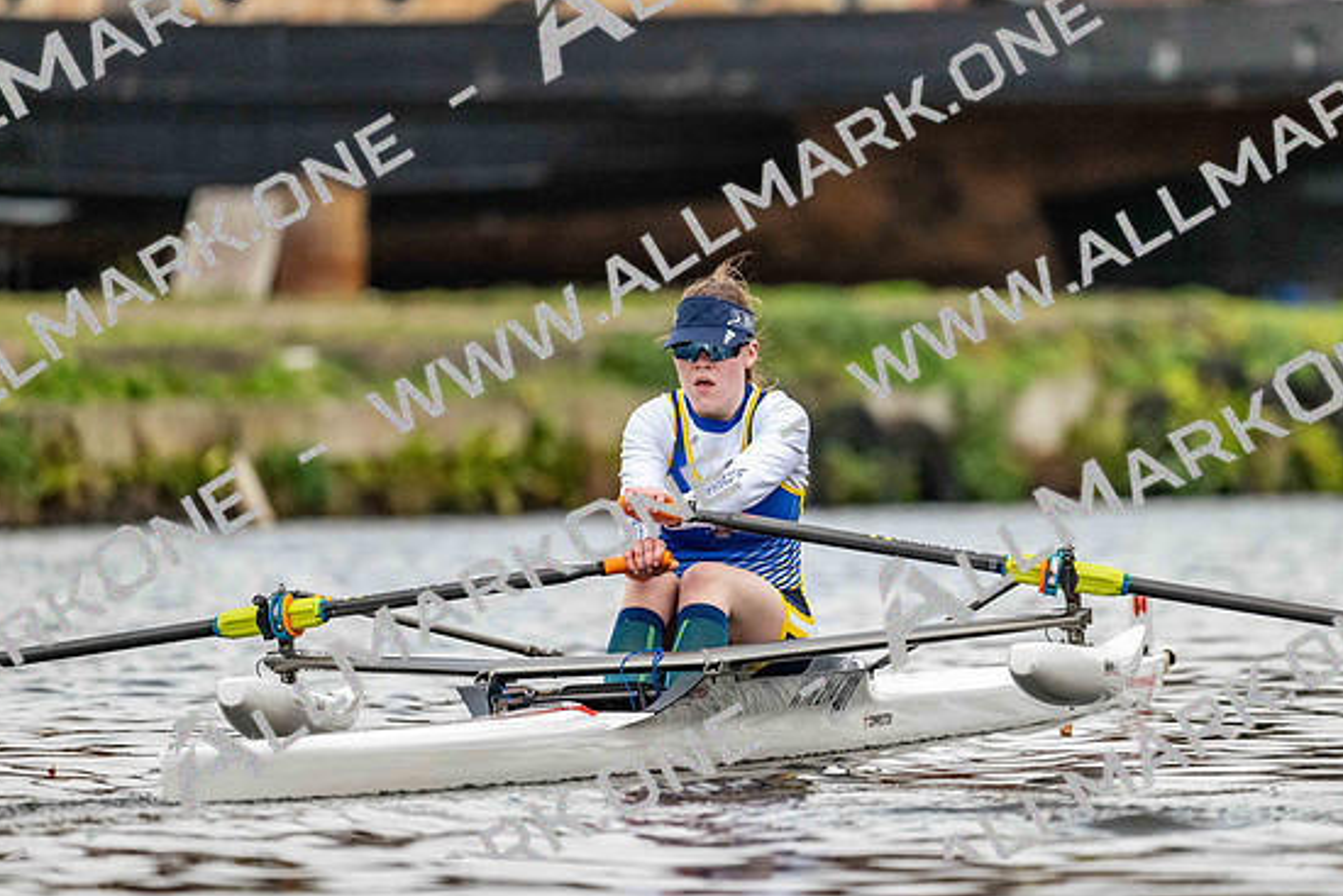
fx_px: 15746
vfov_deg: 3.3
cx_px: 669
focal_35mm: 422
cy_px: 441
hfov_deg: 4.9
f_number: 4.5
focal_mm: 400
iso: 4500
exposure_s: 1/2500
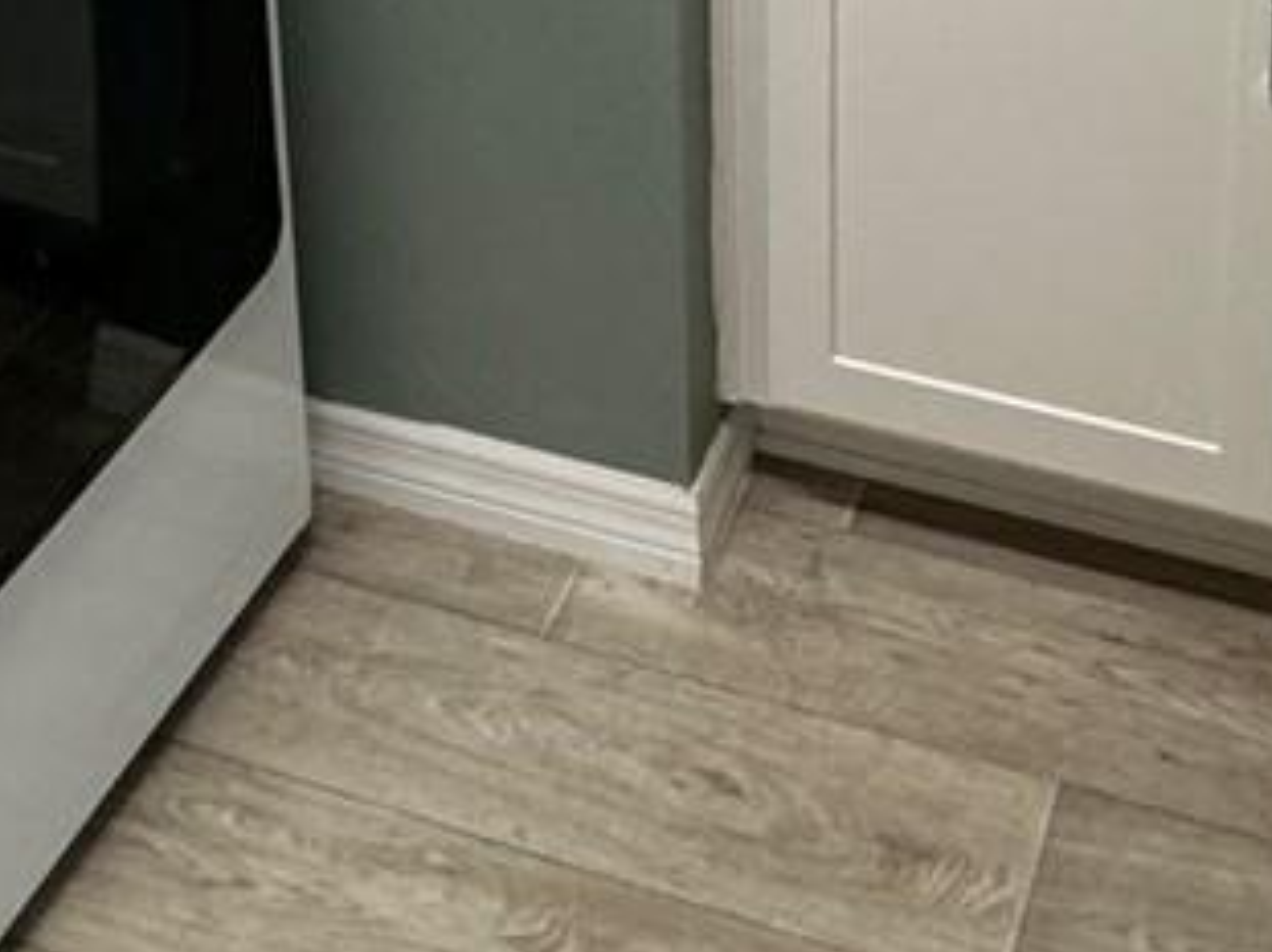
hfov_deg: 27.0
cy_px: -633
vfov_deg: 17.5
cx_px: 605
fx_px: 2645
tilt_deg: -20.9
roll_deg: +2.4
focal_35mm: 72
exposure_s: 1/120
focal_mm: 2.22
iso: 250
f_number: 2.2
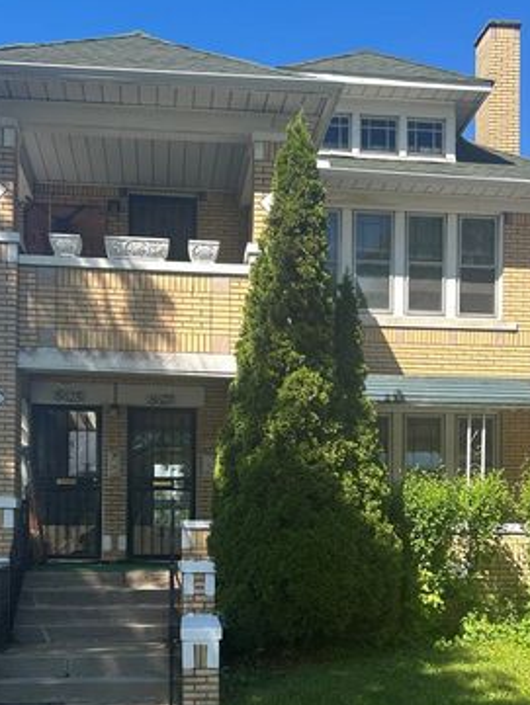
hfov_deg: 30.3
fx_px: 979
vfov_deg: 38.6
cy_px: 534
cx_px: 289
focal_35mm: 48
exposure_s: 1/1621
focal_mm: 5.7
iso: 50
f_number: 1.5
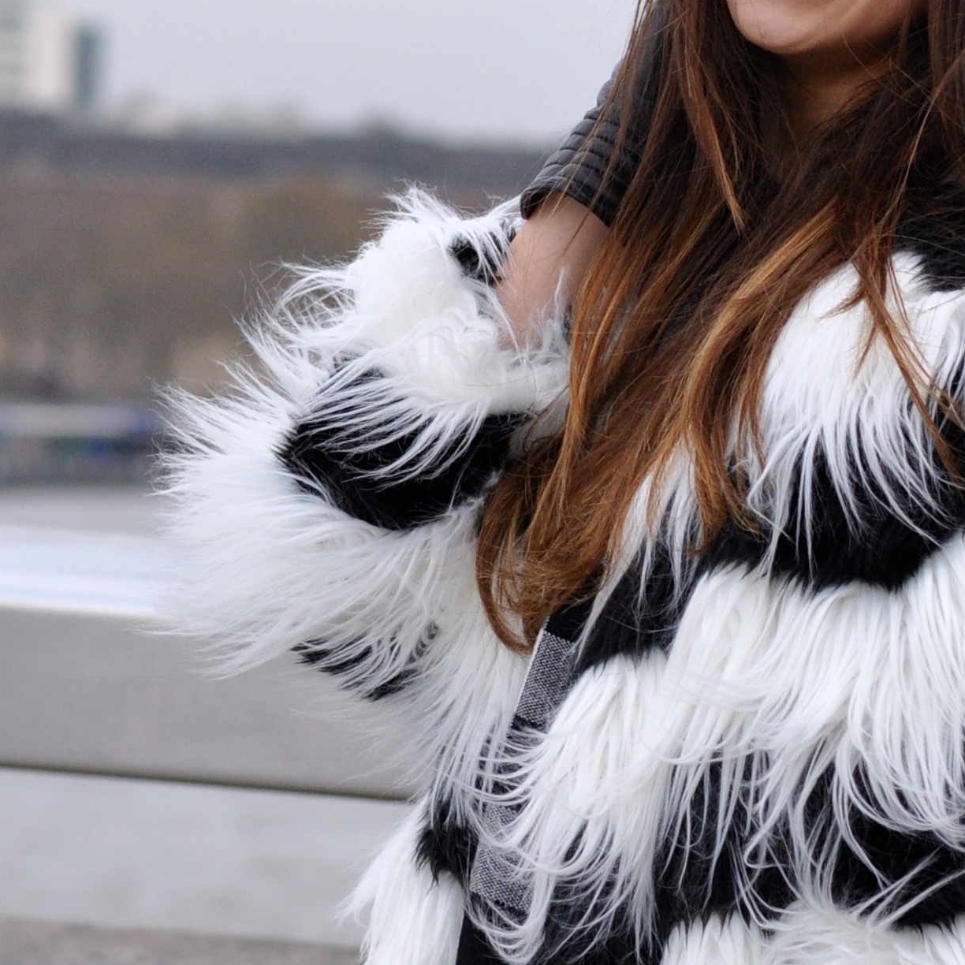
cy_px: 427
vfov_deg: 7.8
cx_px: 732
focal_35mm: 223
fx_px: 7033
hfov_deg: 7.8
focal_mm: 50
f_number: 4
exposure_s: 1/1000
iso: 500
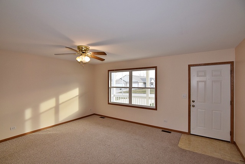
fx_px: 112
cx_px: 122
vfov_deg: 72.1
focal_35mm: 16
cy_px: 82
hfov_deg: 95.0
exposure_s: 1/125
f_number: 5.6
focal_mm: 11
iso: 400
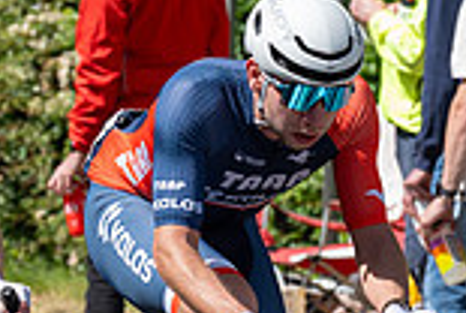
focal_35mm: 403
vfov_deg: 3.4
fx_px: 5227
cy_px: 194
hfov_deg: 5.1
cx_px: 192
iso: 250
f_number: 5.6
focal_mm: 108
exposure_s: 1/1000
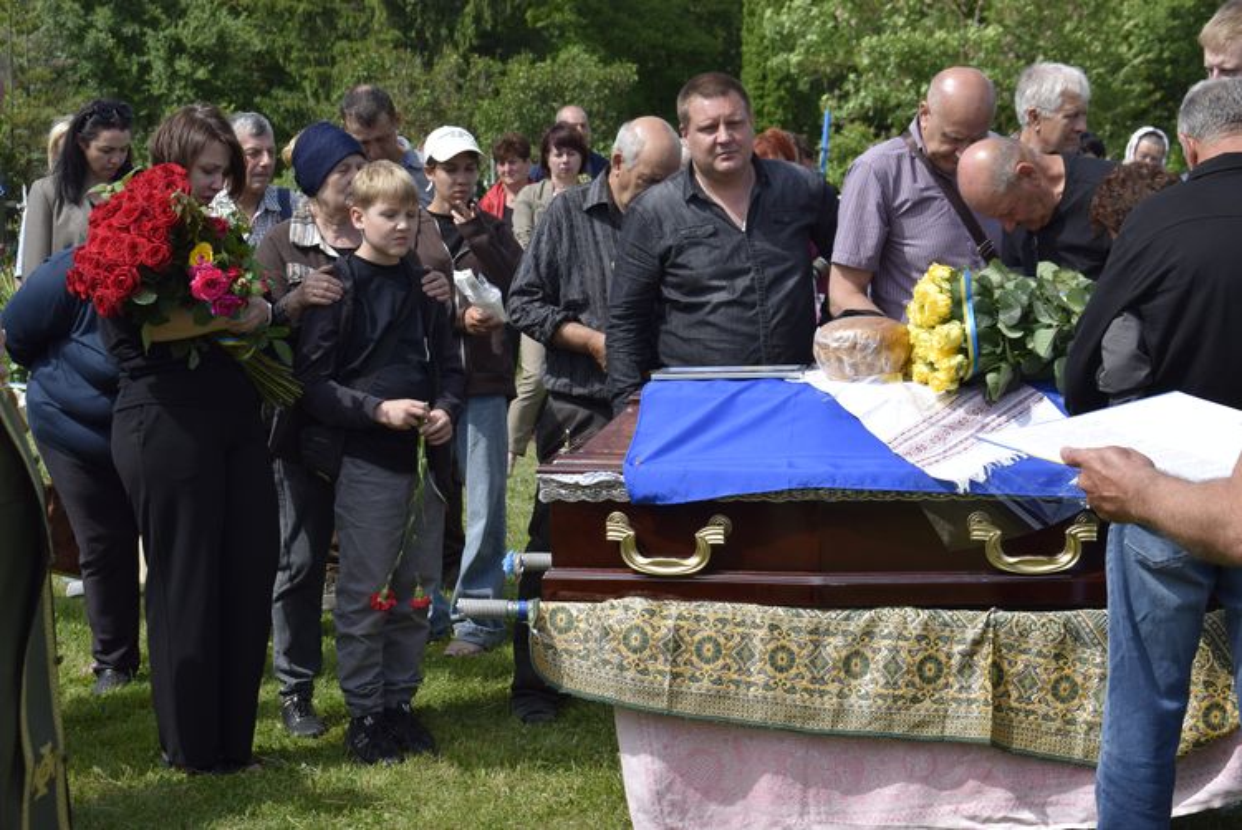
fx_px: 2848
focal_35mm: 82
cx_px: 621
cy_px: 415
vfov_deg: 16.6
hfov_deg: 24.6
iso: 100
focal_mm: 55
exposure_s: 1/200
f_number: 9
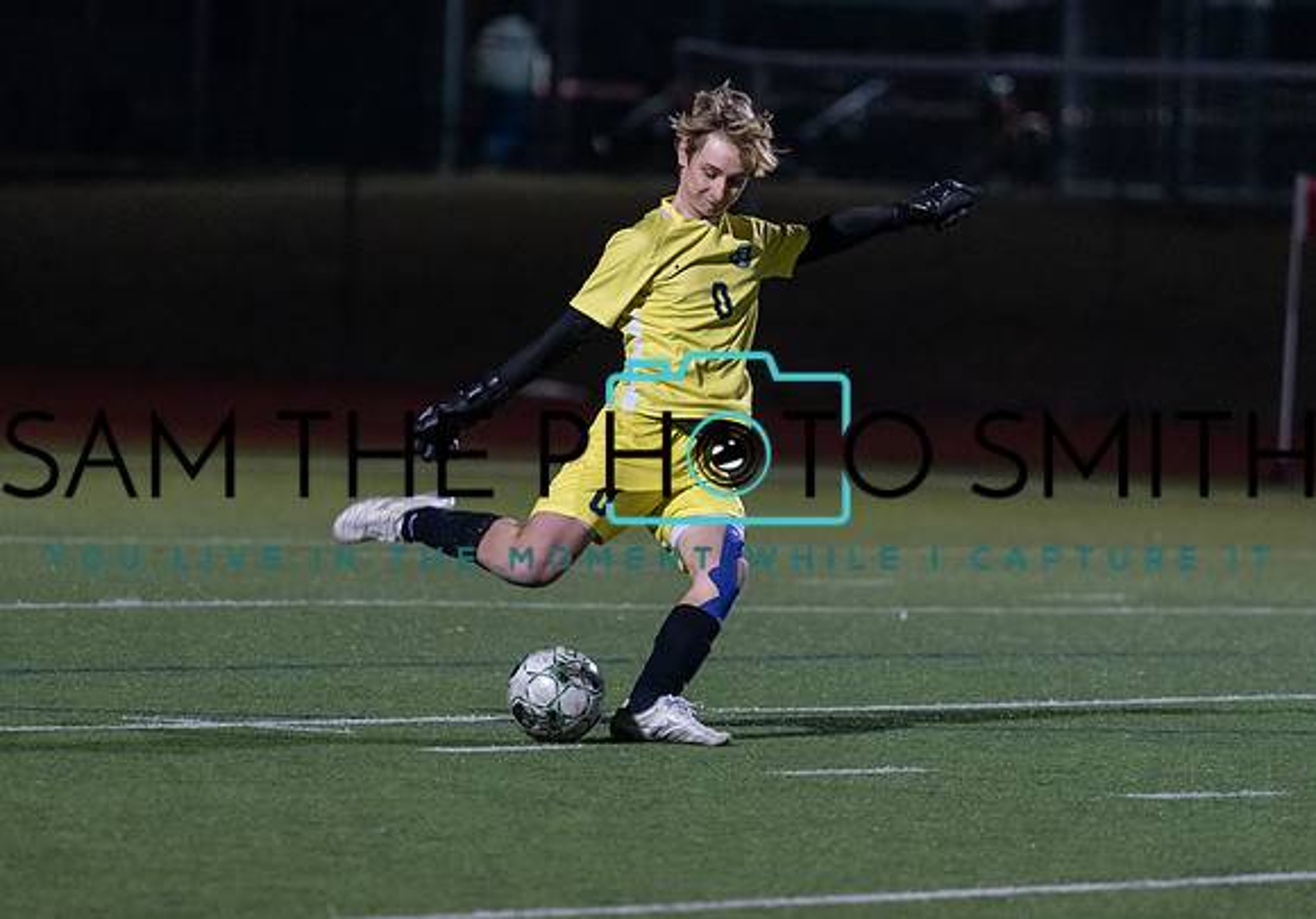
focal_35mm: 358
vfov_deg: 4.0
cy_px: 399
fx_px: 13297
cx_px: 661
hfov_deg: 5.7
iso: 3200
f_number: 2.8
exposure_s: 1/1000
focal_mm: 200
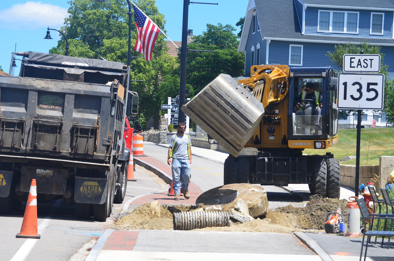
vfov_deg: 10.7
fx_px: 1392
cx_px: 197
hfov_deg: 16.1
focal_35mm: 128
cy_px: 130
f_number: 10
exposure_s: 1/320
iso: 200
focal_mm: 85
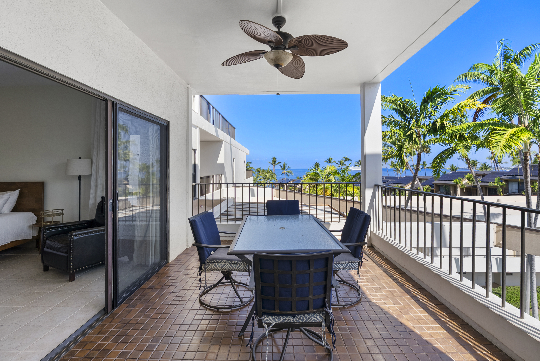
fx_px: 240
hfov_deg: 96.7
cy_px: 180
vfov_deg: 73.8
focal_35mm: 16
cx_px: 270
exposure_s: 1/250
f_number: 6.3
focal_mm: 16
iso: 200
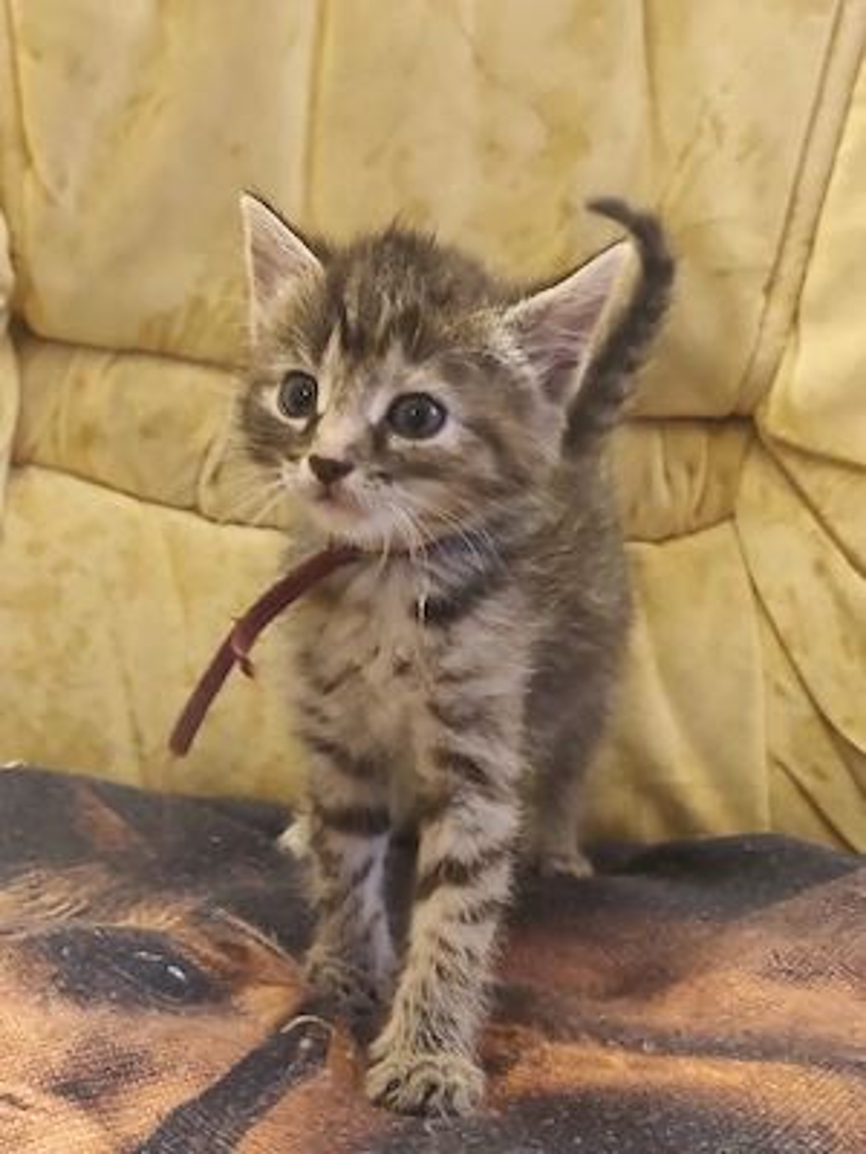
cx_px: 433
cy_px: 577
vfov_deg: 41.2
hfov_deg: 31.5
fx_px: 1534
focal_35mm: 46
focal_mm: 6.19
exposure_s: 1/28
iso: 3200
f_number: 1.65
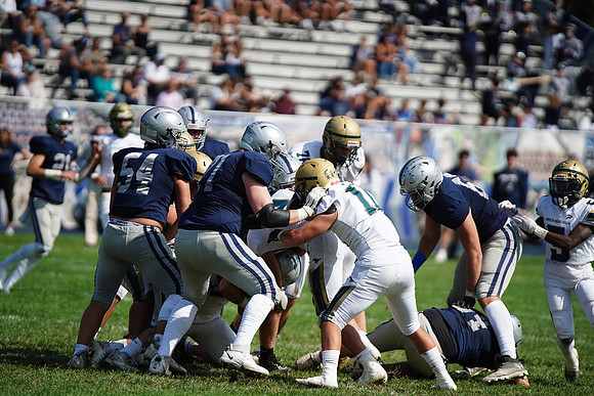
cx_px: 297
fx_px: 4951
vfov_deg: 4.6
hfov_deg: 6.9
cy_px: 198
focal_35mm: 300
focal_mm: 300
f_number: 2.8
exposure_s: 1/6400
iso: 400
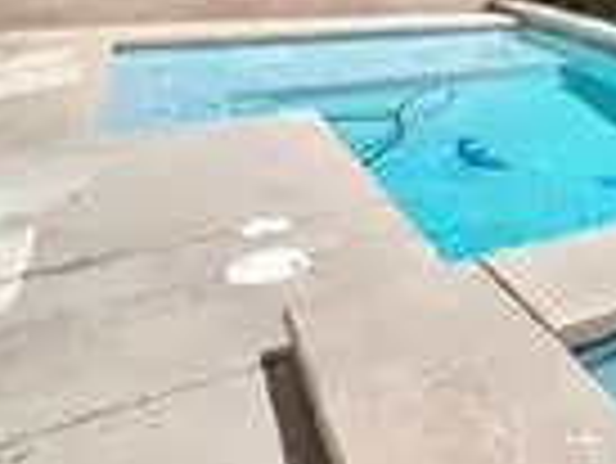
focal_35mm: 38
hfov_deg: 36.9
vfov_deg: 34.0
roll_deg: -2.5
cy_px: -14
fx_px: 677
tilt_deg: -5.5
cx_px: 746
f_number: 1.8
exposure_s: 1/1845
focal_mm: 1.57
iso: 32
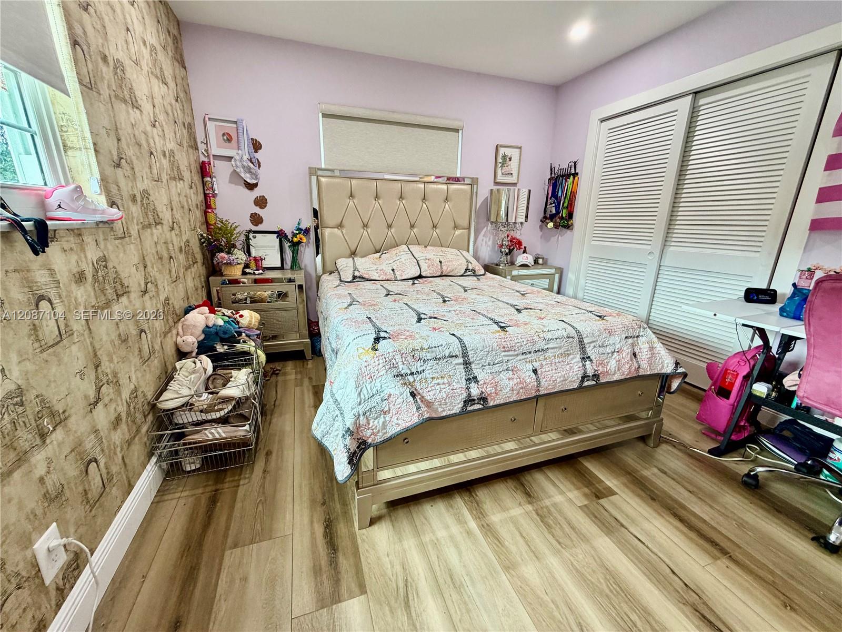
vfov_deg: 85.7
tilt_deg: -15.7
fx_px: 341
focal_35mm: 14
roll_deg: -1.1
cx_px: 421
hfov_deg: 102.1
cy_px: 316
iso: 200
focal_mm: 2.22
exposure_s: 1/60
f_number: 2.2
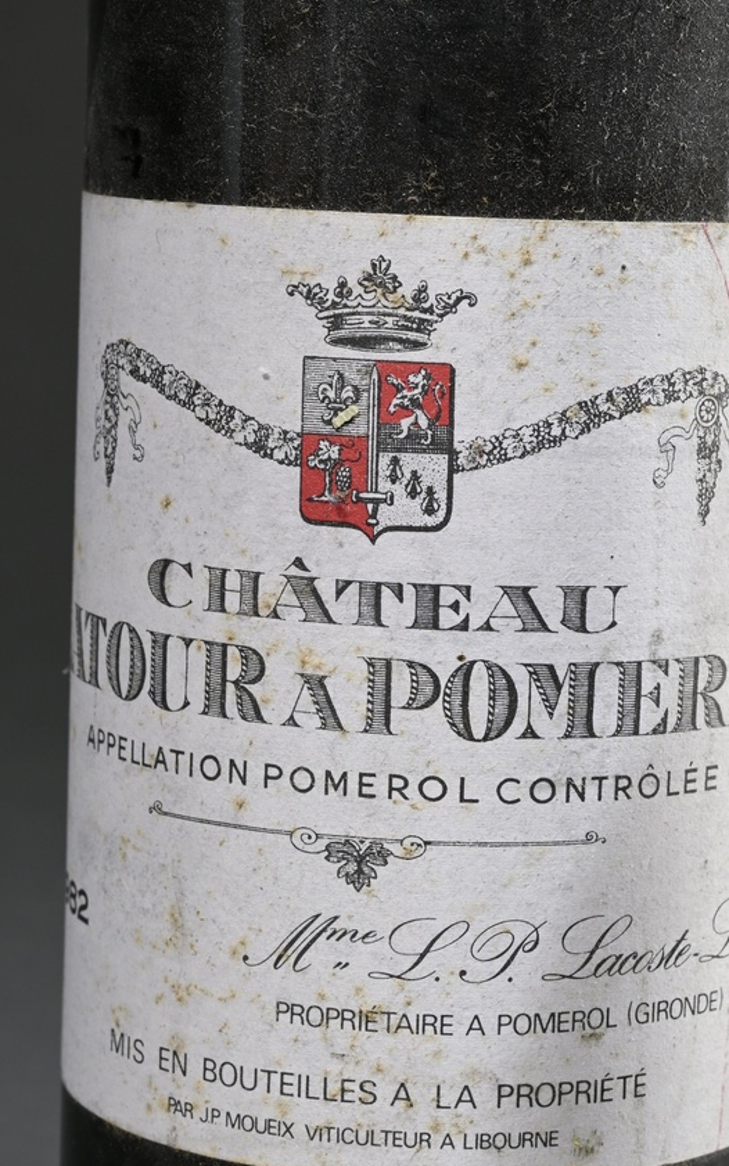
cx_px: 435
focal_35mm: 109
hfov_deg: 12.0
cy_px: 562
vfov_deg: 19.1
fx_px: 3466
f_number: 14
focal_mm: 50
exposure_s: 1/125
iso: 250
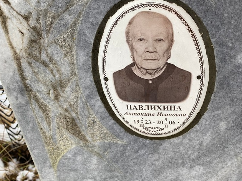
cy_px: 86
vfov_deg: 43.0
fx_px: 231
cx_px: 145
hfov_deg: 54.9
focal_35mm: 33
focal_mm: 4.25
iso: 32
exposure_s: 1/203
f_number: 1.8
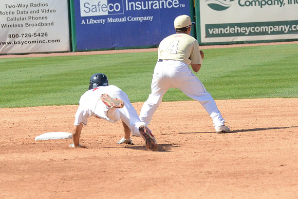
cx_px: 149
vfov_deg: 6.8
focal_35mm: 202
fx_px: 1675
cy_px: 100
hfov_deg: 10.2
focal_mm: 135
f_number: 4.8
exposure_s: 1/8000
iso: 1600
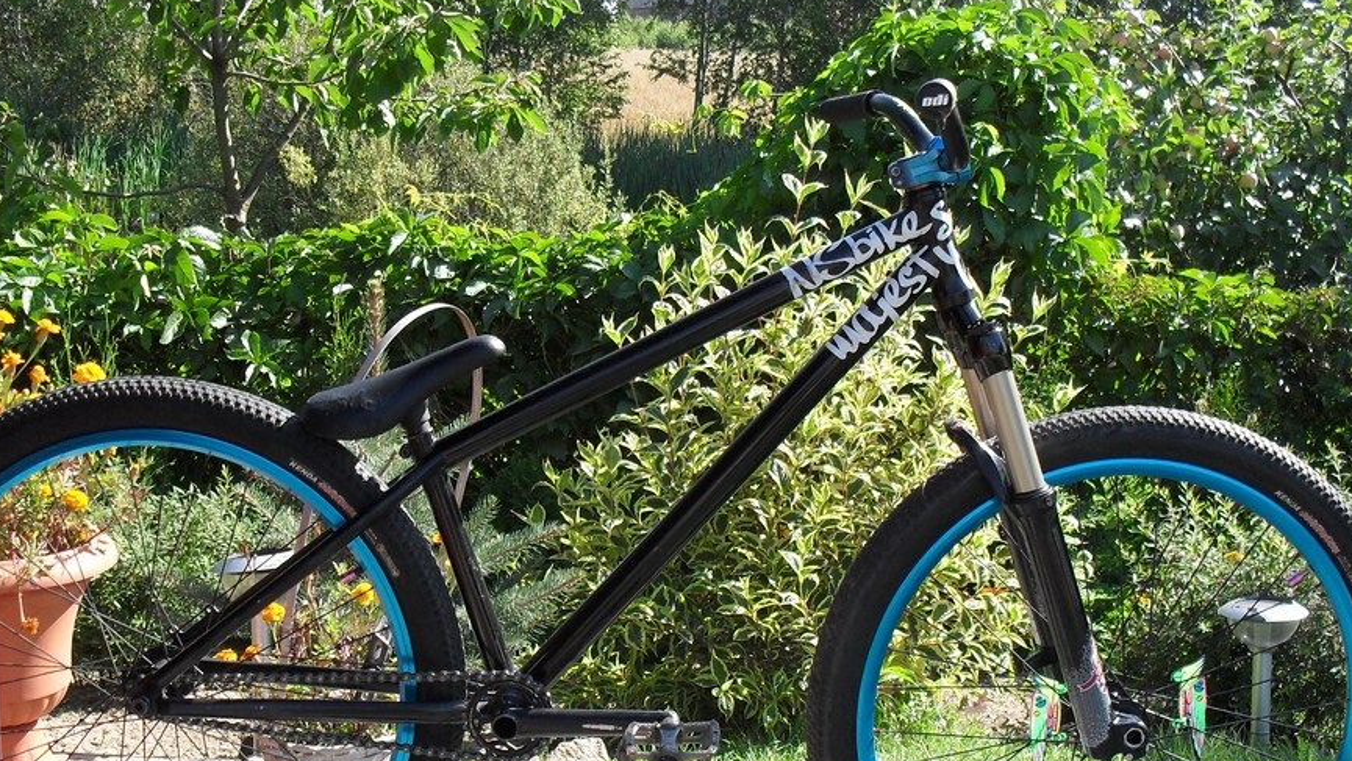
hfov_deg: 42.1
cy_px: 528
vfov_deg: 24.3
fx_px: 1757
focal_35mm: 49
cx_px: 636
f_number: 2.8
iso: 80
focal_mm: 6.3
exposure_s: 1/350
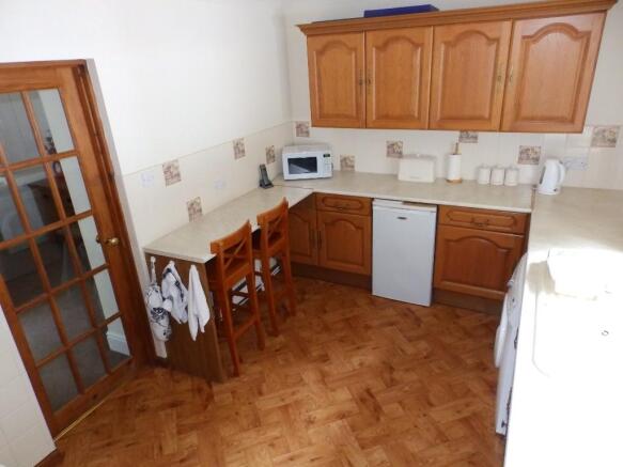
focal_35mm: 22
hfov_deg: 76.4
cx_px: 312
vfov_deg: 61.1
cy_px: 234
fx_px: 396
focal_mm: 4
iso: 800
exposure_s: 1/30
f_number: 3.4
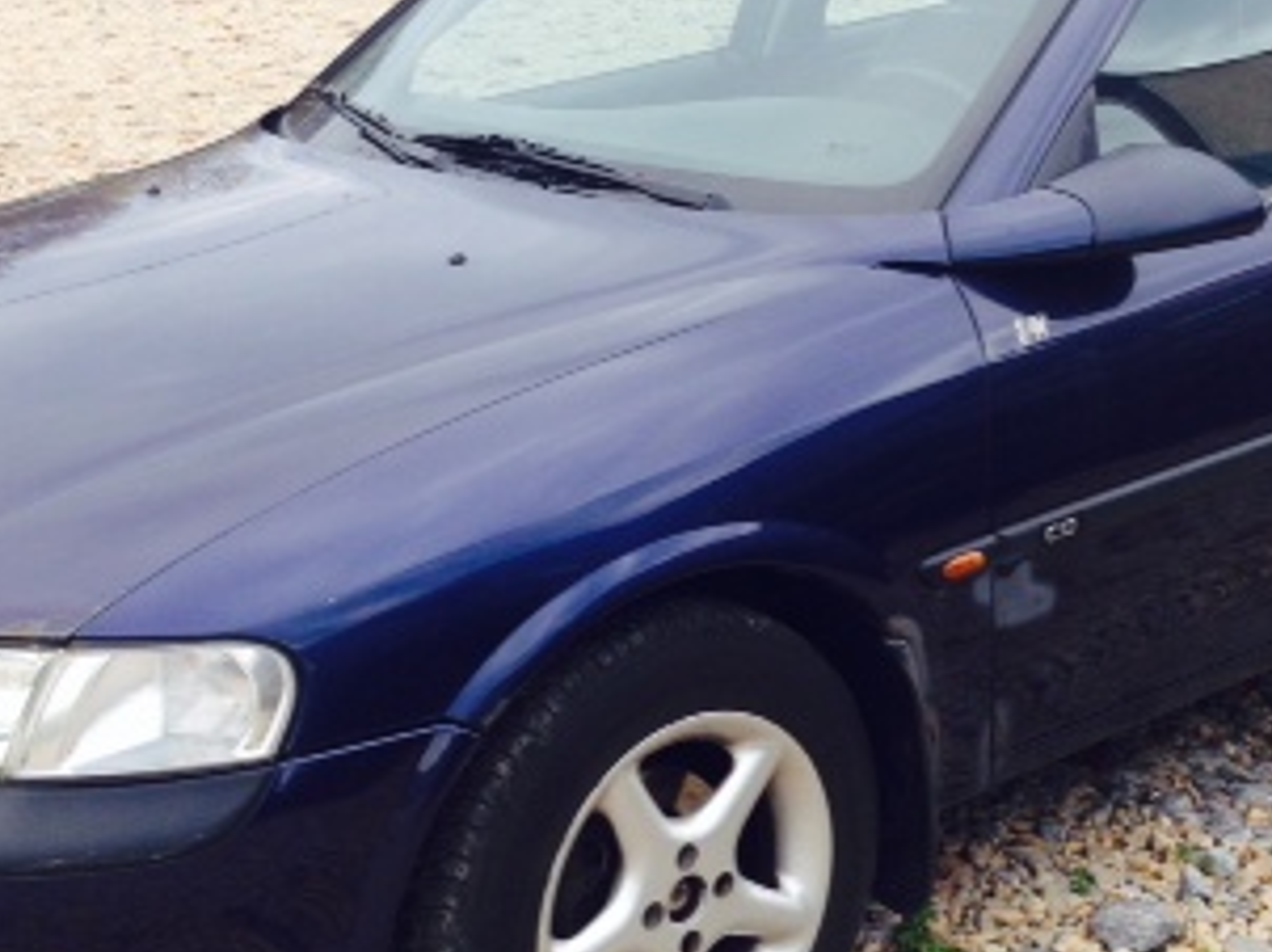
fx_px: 2570
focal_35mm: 70
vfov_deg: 21.0
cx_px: 708
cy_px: 539
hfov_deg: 27.8
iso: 50
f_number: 2.4
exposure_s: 1/140
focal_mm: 4.12
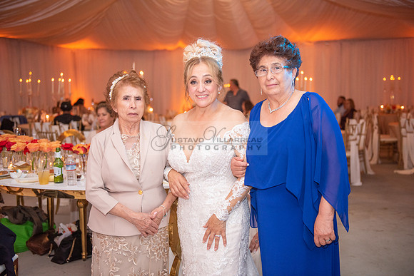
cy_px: 138
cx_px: 207
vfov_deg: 30.5
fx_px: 506
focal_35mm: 44
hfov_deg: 44.5
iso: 1000
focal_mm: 44
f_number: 2.8
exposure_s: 1/160
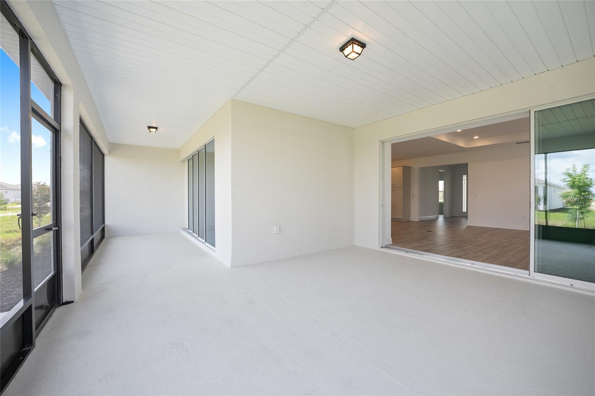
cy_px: 198
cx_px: 298
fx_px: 231
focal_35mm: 14
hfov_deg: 104.3
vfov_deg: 81.2
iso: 250
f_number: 7.1
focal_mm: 14
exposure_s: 1/50
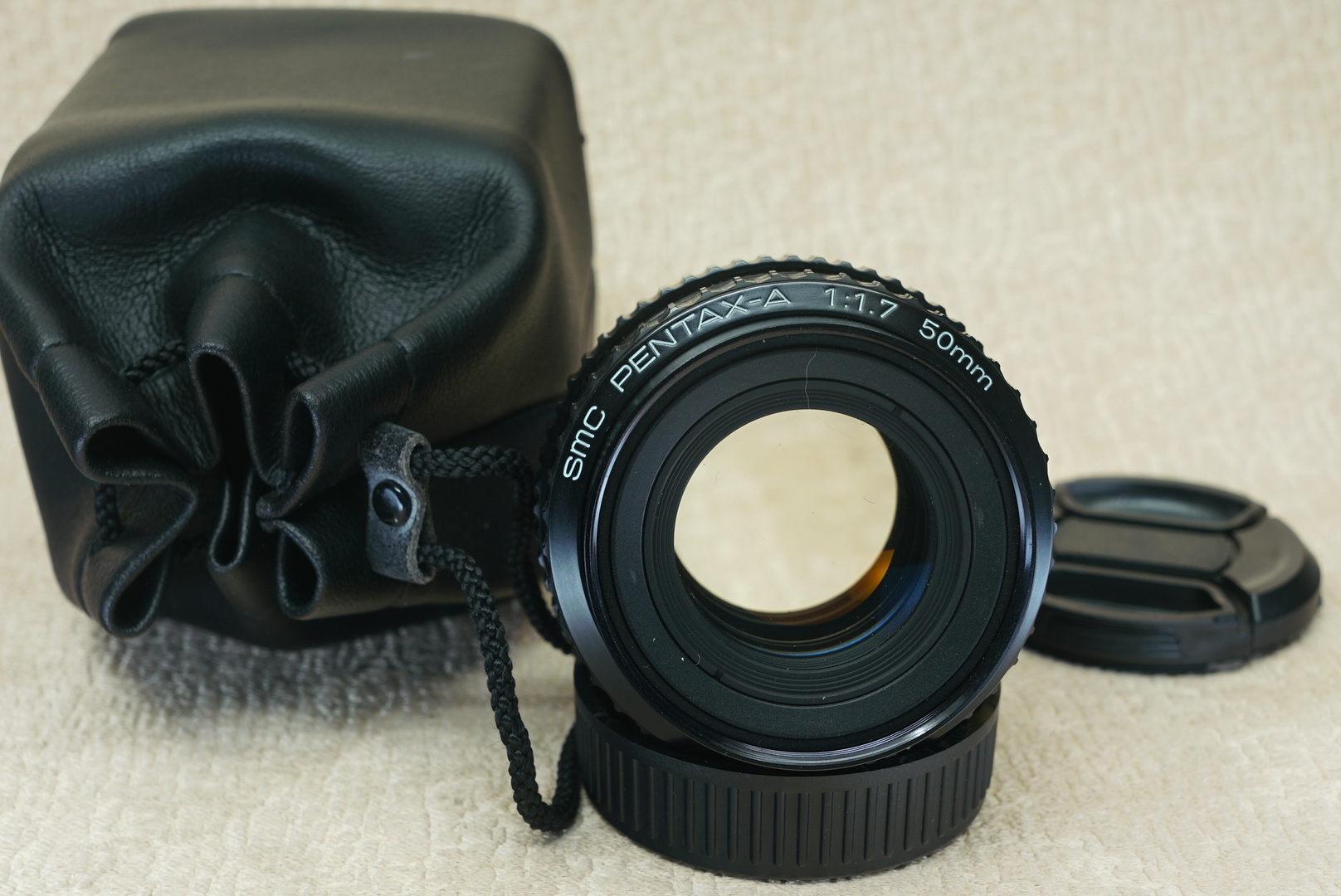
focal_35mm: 61
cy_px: 448
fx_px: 2274
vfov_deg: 22.3
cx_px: 670
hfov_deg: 32.9
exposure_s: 1.3
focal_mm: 41
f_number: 9
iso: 100
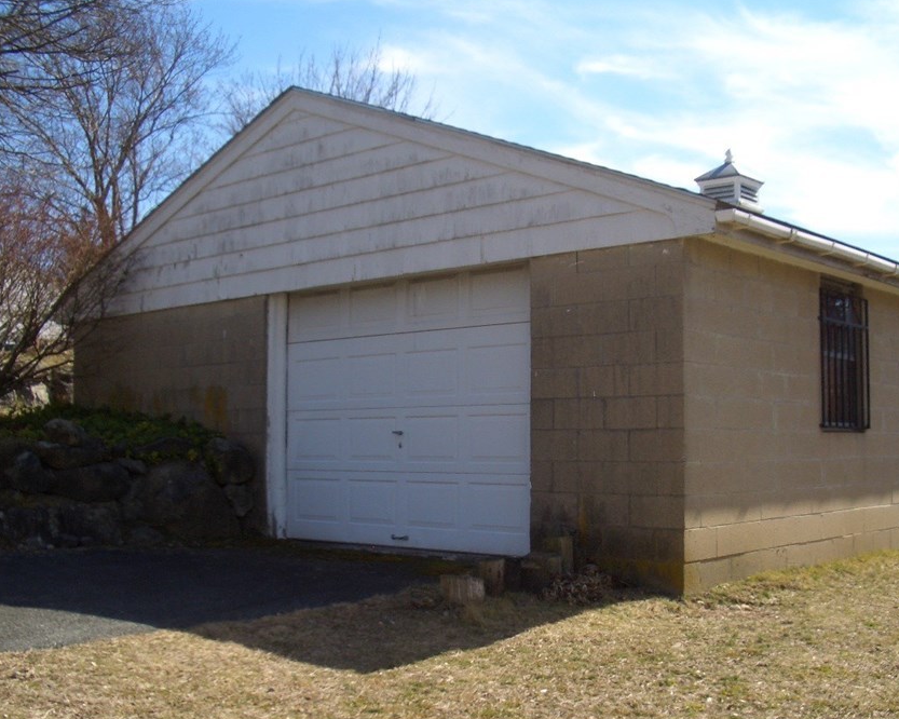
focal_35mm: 42
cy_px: 403
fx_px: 1117
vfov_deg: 35.6
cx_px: 516
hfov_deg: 43.7
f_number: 4.3
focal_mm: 5.8
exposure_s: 1/320
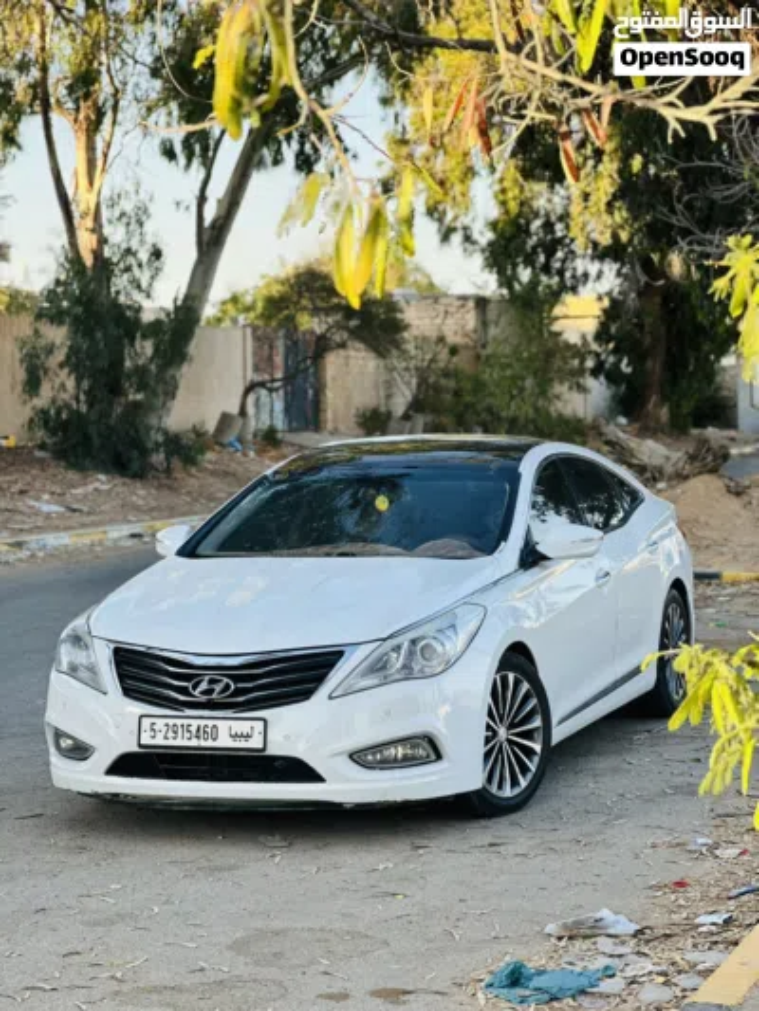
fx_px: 2250
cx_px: 380
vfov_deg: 25.3
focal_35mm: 77
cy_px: 506
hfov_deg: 19.1
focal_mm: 9
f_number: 2.8
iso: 32
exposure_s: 1/121
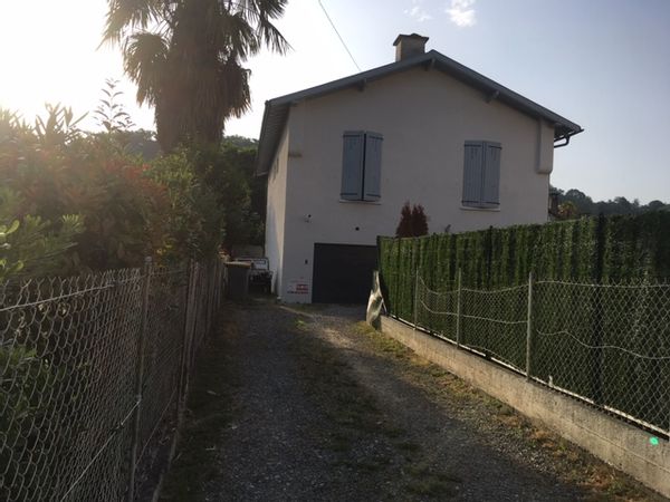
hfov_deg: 61.7
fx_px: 561
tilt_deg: +1.3
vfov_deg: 48.2
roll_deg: -2.1
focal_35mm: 29
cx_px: 335
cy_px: 251
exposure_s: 1/1183
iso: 25
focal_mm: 4.15
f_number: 2.2
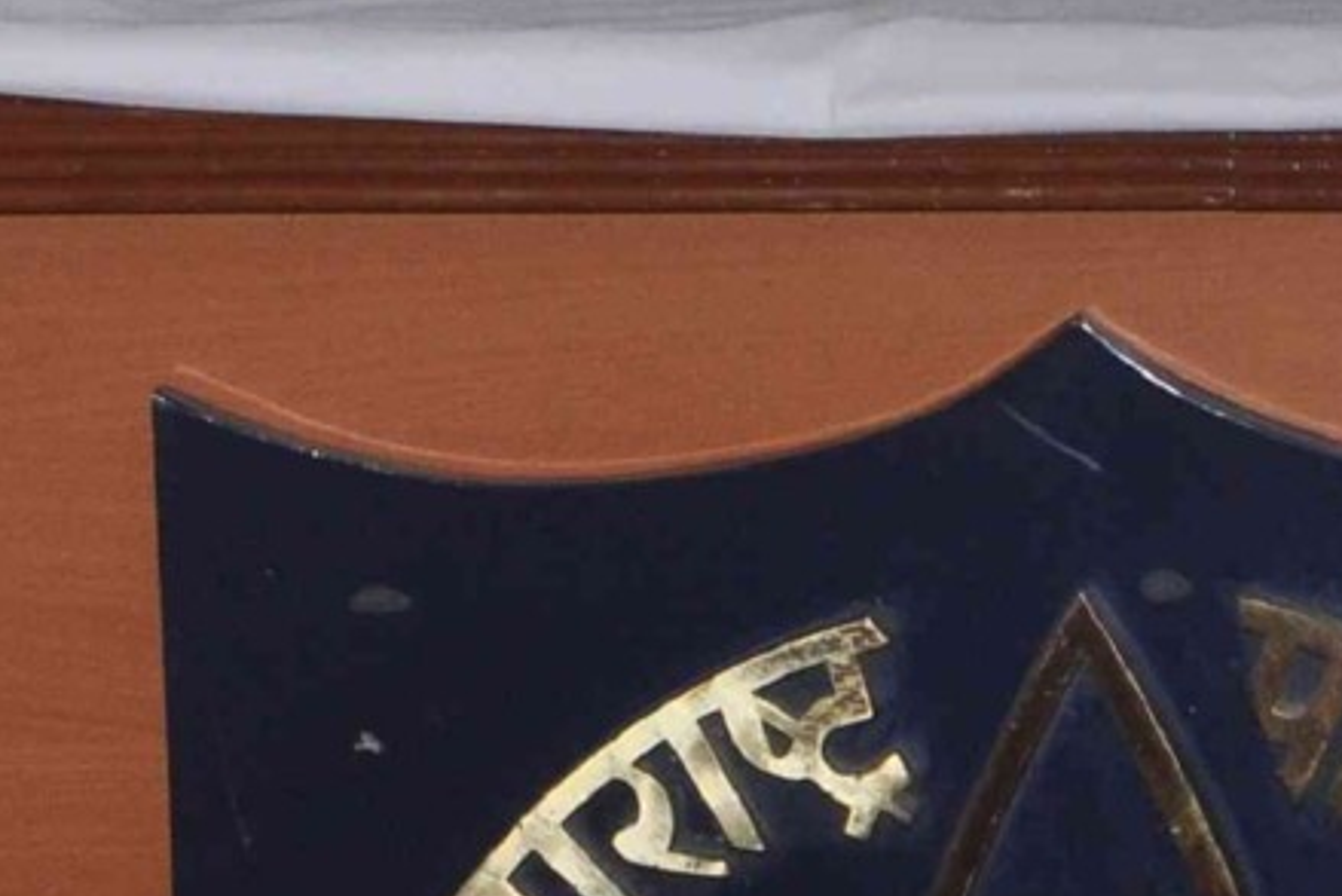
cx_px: 553
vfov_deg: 2.2
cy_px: -1346
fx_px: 22969
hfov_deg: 3.3
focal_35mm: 616
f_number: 11
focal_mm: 80
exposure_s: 1/200
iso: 500
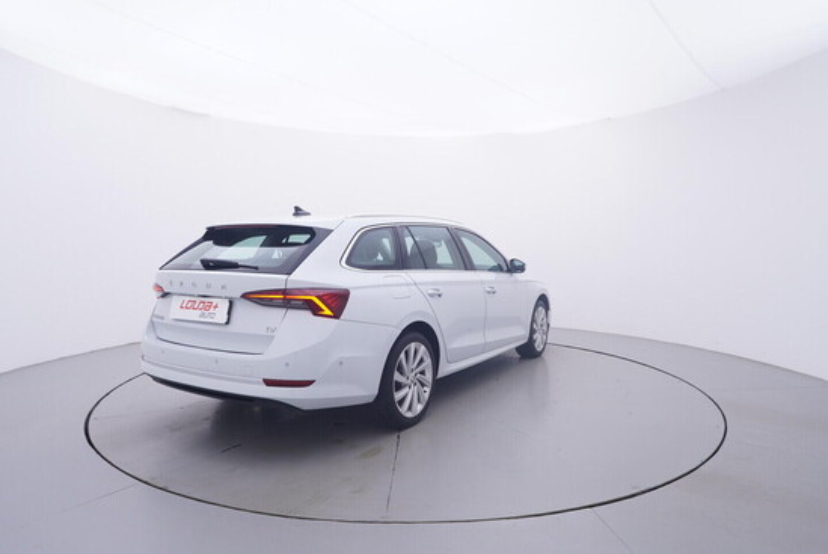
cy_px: 277
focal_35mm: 22
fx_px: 518
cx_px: 414
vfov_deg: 56.2
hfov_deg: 77.3
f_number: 5
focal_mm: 15
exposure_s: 1/80
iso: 200
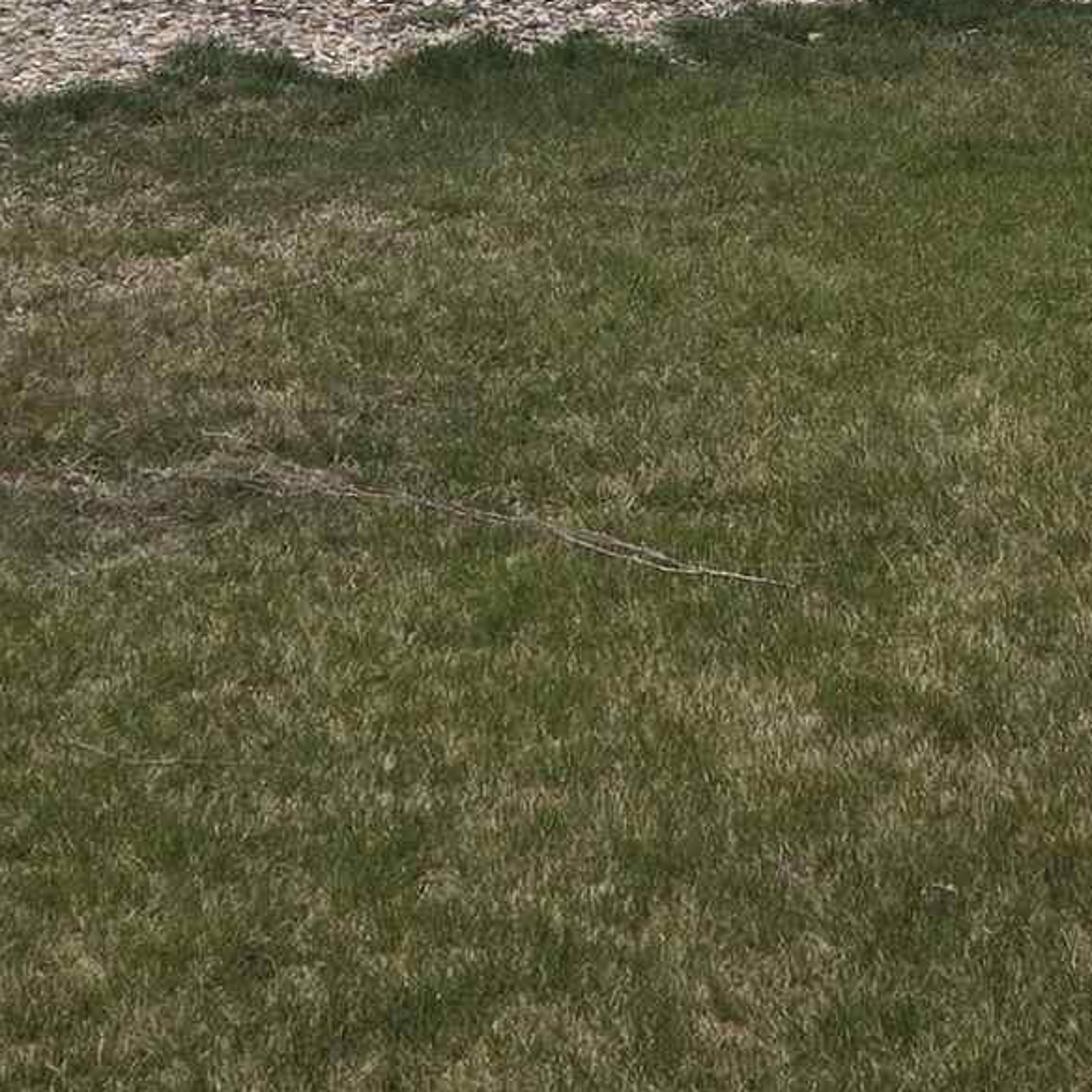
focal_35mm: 107
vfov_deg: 15.7
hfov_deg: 15.9
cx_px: 1135
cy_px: -221
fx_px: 3819
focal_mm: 5.4
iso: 80
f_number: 1.8
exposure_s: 1/180
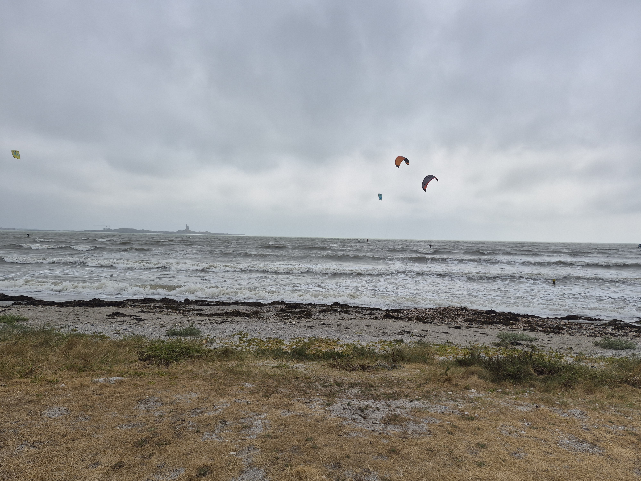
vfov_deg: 58.9
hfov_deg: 73.9
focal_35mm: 23
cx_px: 320
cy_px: 240
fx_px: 426
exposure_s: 1/7696
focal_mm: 5.4
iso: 50
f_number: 1.8
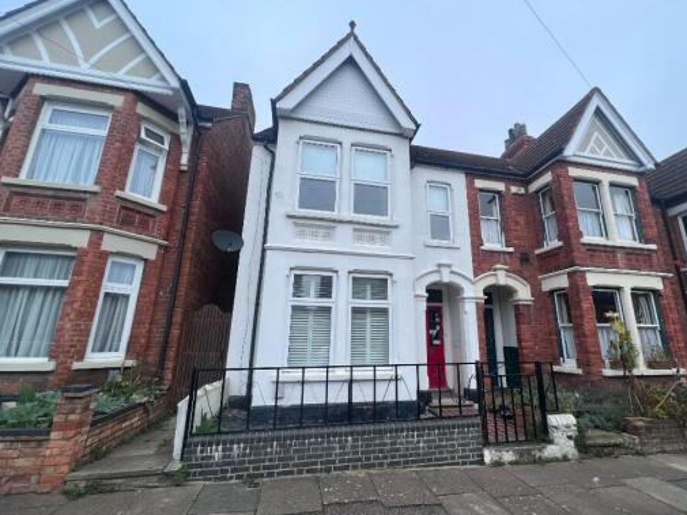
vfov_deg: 81.8
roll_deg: -0.3
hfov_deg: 97.8
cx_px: 378
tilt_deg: +15.6
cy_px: 258
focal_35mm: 15
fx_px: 298
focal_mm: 1.57
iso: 32
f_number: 1.8
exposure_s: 1/677
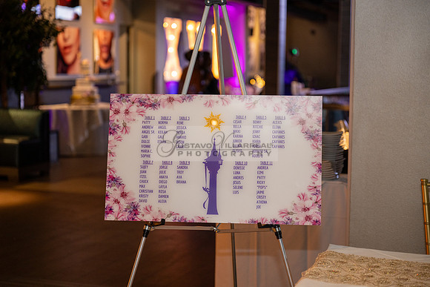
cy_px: 144
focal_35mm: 70
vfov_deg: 19.5
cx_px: 215
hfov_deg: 28.8
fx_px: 836
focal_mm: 70
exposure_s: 1/100
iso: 800
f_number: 2.8
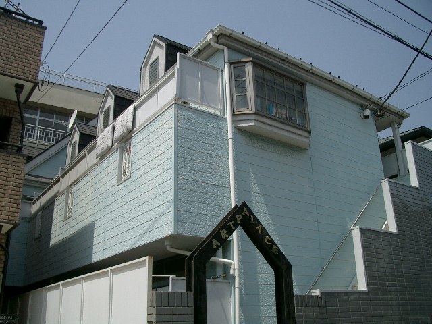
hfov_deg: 52.6
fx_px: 437
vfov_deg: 40.7
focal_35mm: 35
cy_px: 162
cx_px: 216
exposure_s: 1/640
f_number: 4.3
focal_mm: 5.8
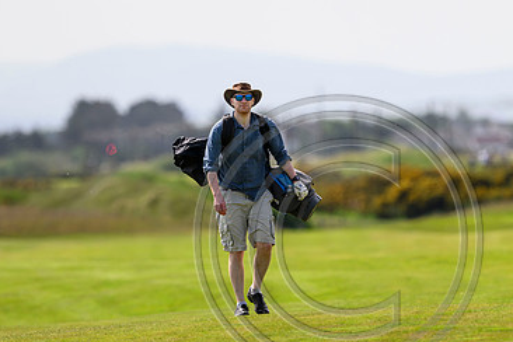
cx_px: 338
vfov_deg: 2.2
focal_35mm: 634
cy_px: 238
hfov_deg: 3.3
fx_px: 9034
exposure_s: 1/4000
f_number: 4
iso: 500
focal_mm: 400
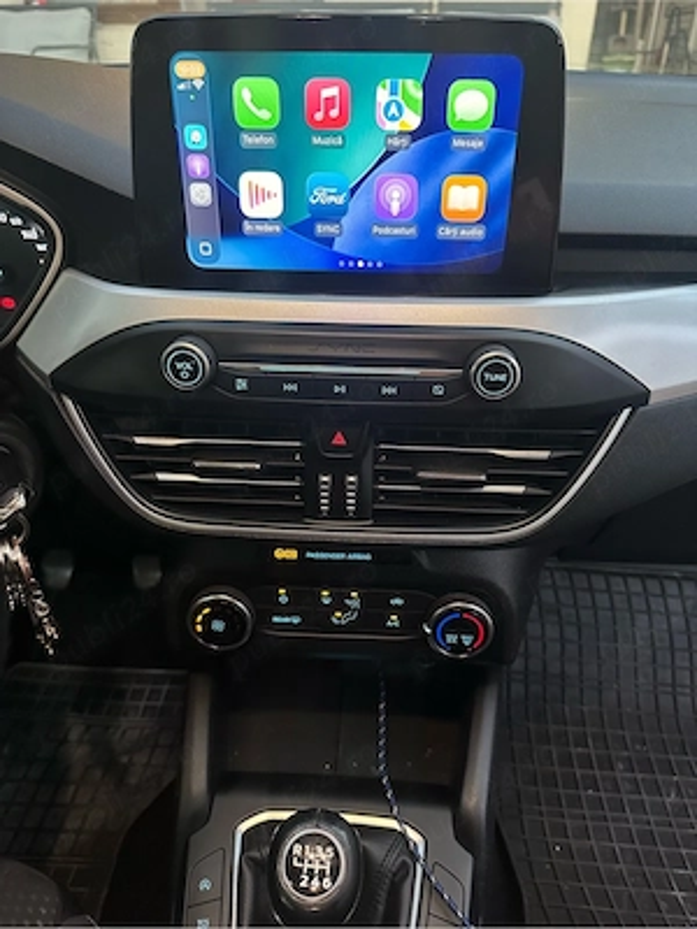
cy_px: 464
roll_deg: -0.5
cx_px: 348
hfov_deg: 56.8
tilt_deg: -31.9
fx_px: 644
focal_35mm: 24
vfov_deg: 71.6
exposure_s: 1/34
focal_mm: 6.86
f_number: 1.78
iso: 640
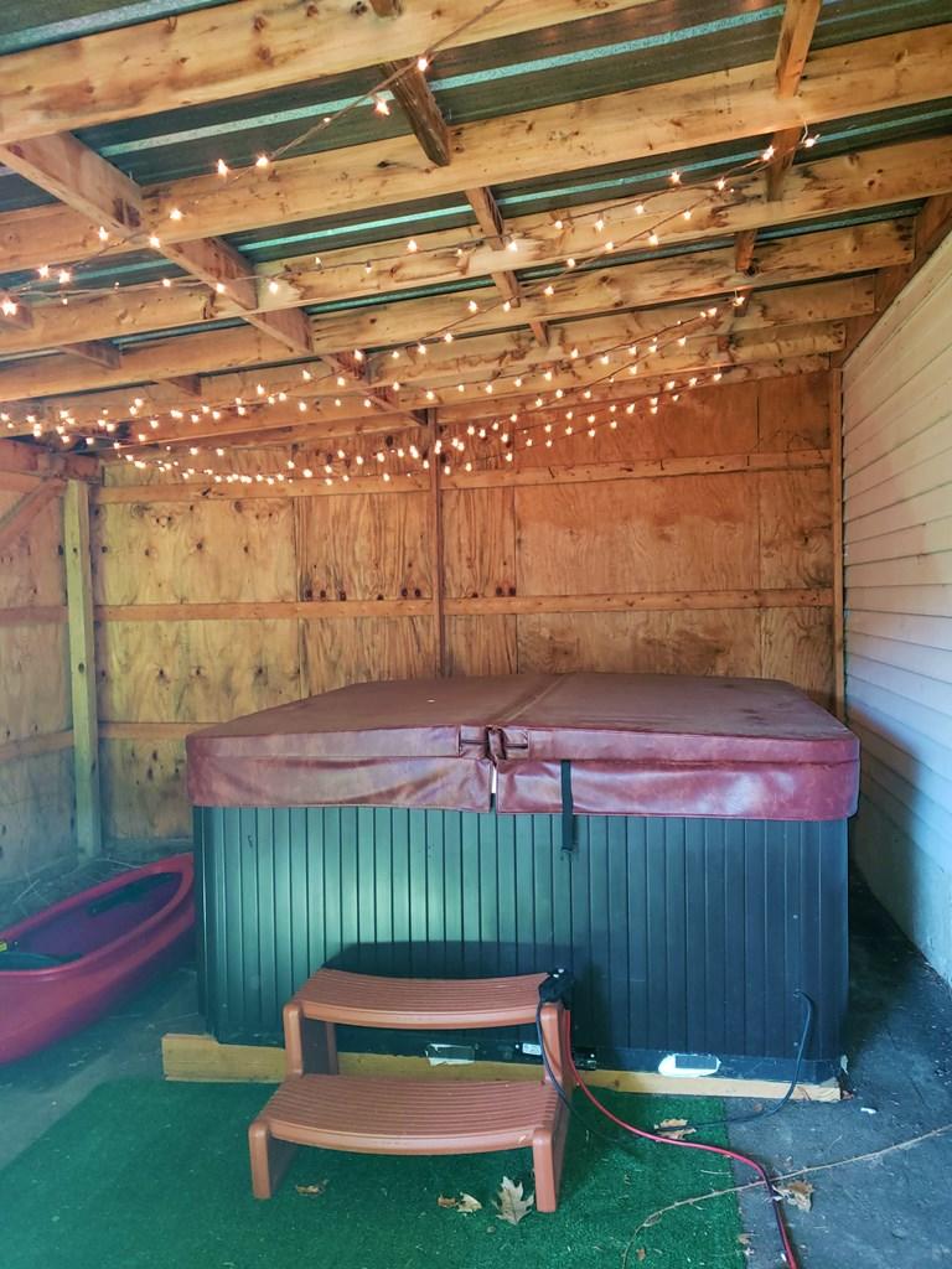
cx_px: 476
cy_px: 634
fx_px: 953
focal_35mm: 26
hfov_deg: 53.1
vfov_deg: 67.3
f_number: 1.5
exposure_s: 1/10
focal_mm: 4.3
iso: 160
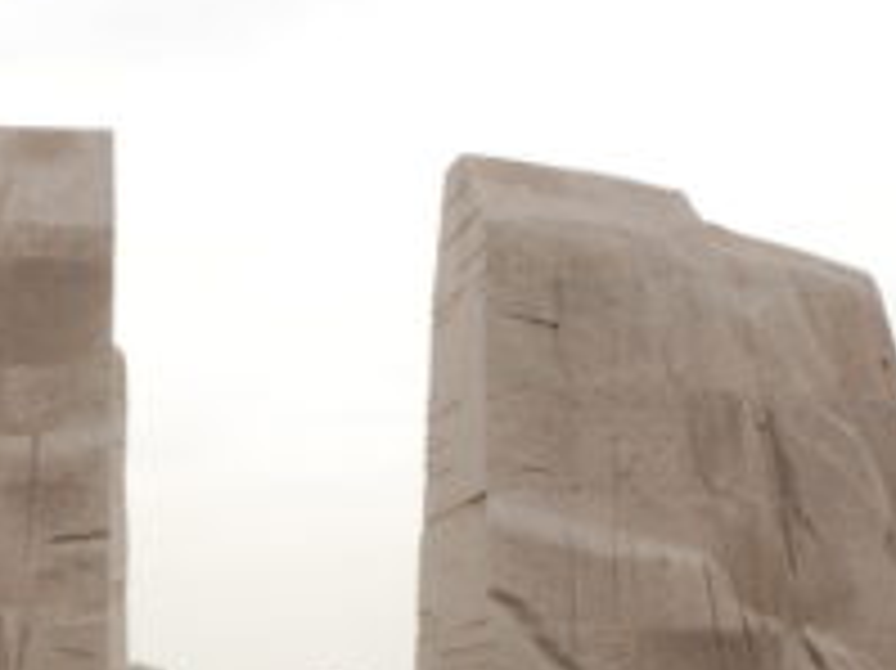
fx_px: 3291
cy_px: 650
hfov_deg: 15.5
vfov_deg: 11.5
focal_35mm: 127
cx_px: 315
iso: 100
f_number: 14
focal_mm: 35
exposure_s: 1/80
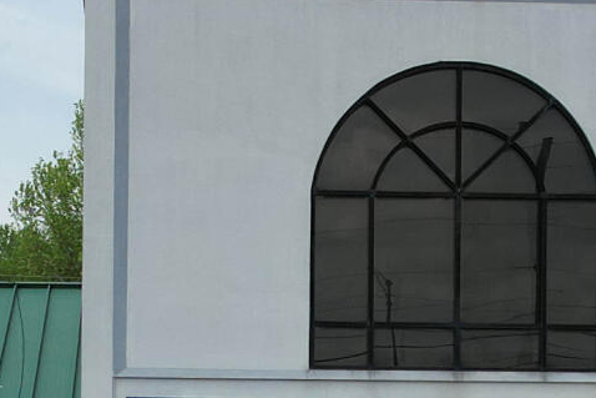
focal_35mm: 138
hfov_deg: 14.9
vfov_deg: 9.7
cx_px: 291
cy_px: 528
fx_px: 2285
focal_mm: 8.38
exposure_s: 1/500
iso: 110
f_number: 2.8
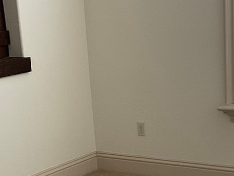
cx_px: 86
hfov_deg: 19.6
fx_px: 676
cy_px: 179
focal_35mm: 100
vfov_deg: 14.5
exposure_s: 1/64
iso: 64
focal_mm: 3
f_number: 1.8
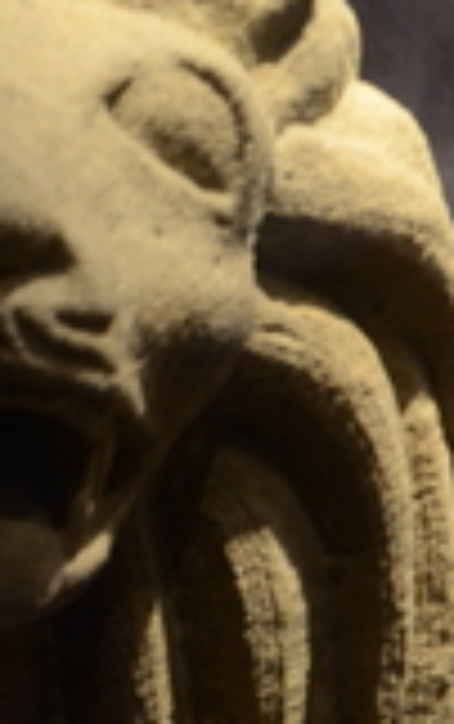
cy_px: 1093
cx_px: -139
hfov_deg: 4.2
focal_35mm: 314
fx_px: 6200
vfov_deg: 6.6
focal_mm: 50
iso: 640
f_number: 4.8
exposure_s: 1/10
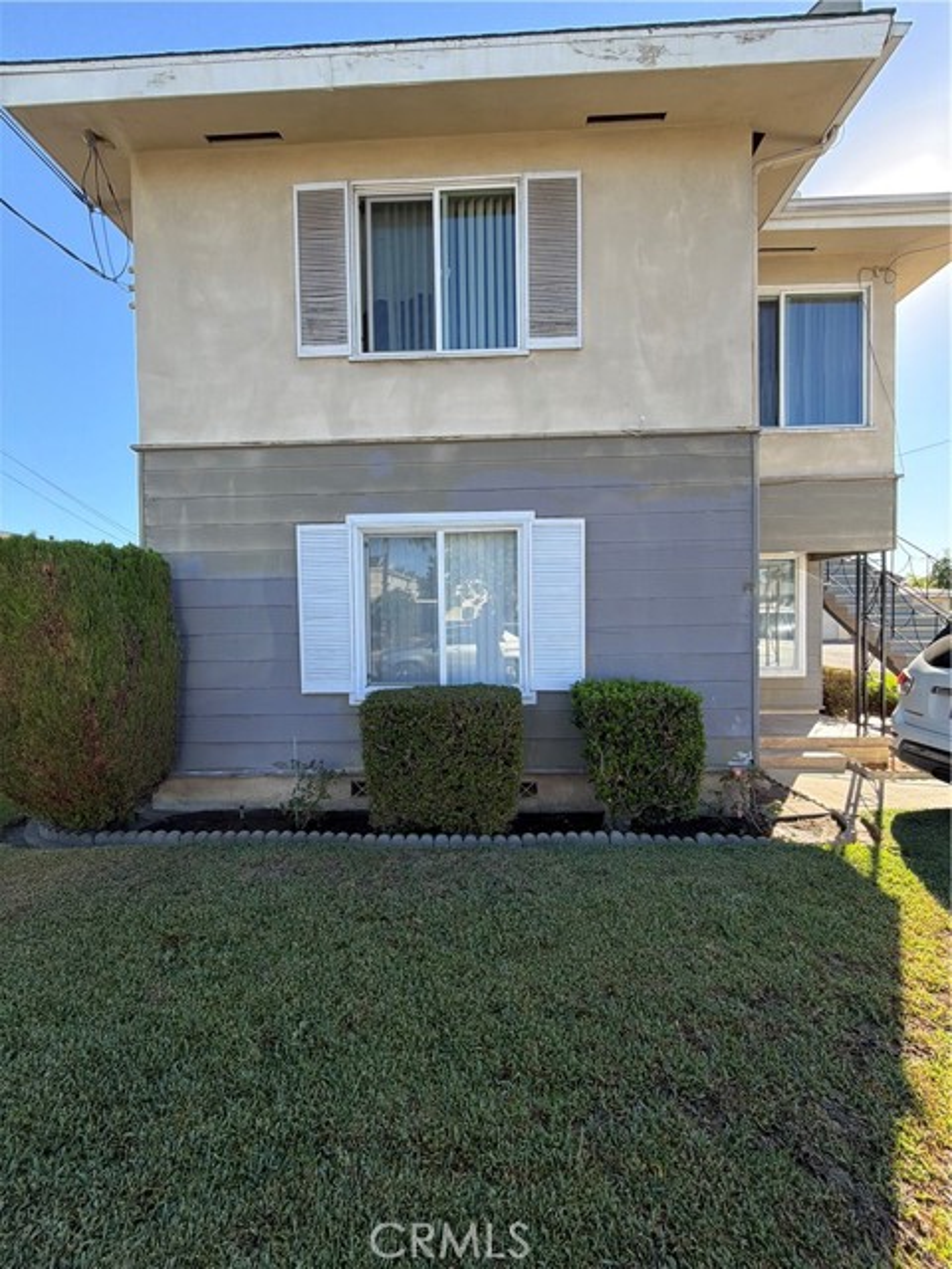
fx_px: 513
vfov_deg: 102.1
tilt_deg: -2.0
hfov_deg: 85.7
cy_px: 634
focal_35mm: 14
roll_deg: +0.5
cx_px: 476
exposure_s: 1/502
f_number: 2.2
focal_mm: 2.22
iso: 64
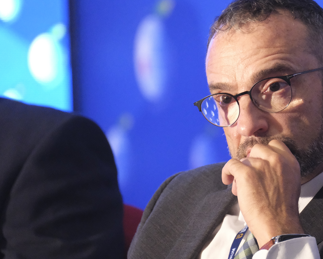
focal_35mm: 811
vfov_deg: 1.9
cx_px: 248
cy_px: 148
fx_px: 7753
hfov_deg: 2.4
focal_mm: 359.6
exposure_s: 1/100
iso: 12800
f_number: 5.6
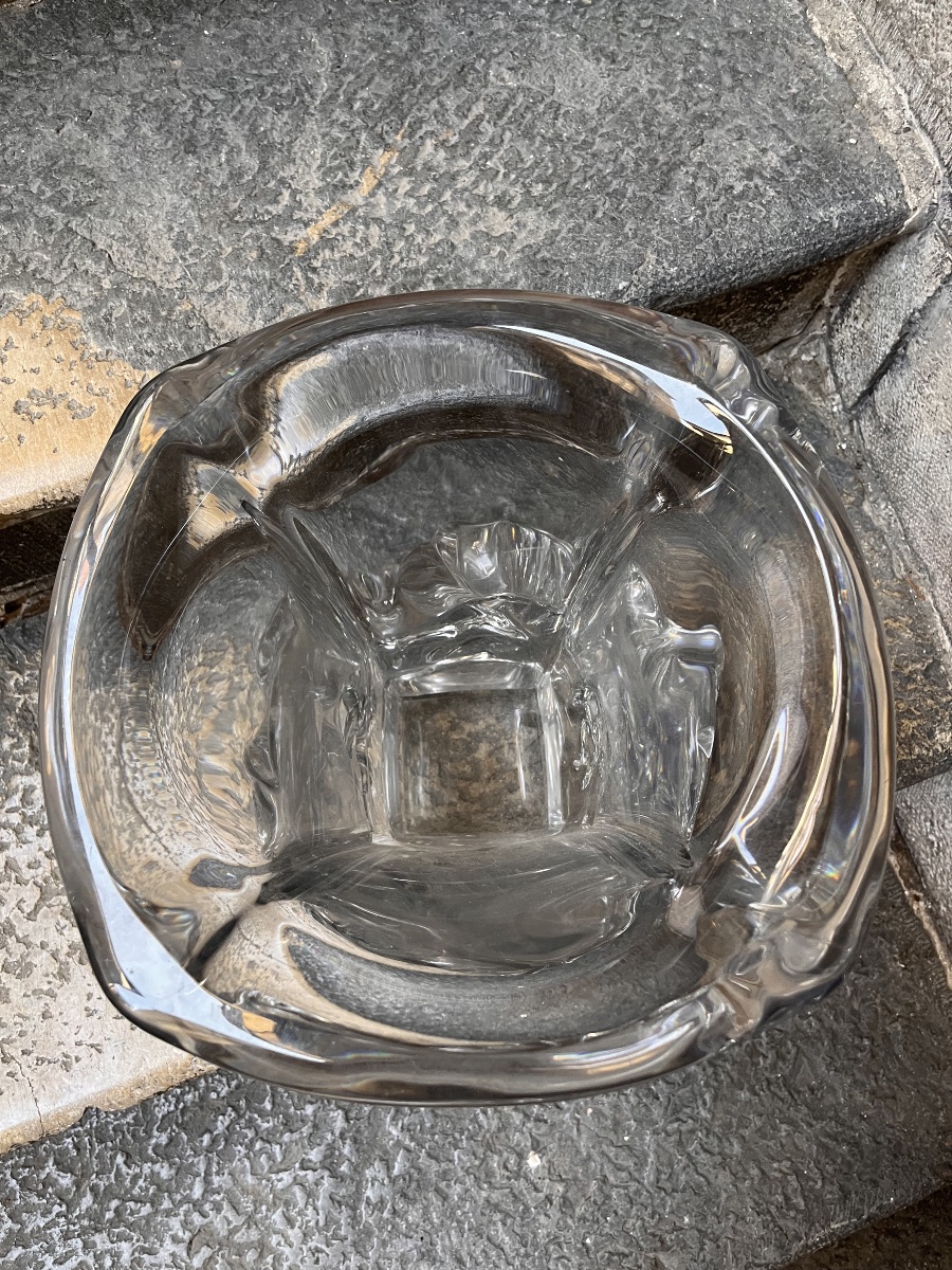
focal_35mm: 26
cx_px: 476
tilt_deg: -74.4
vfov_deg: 67.3
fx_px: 953
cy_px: 635
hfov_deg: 53.1
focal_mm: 5.1
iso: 125
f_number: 1.6
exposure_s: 1/94
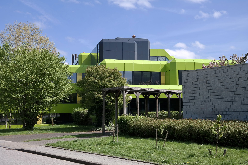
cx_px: 124
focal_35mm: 50
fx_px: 344
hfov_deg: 39.6
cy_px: 82
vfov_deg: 27.0
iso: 100
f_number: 6.3
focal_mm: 33
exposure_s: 1/250
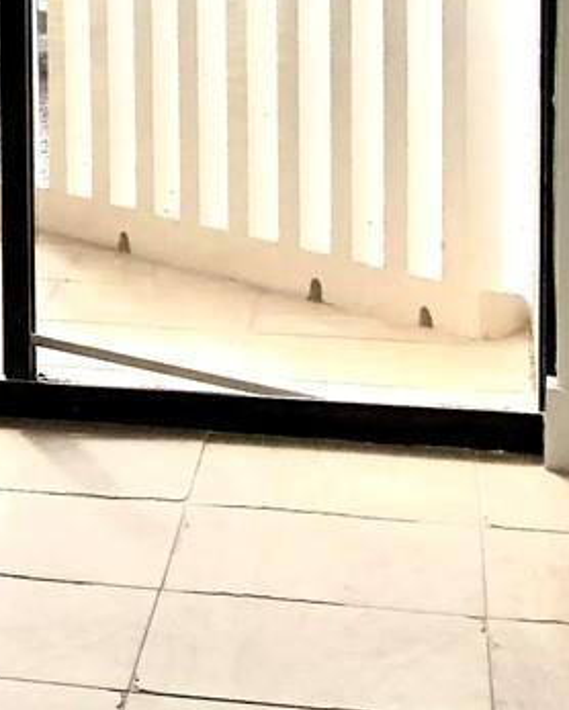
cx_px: -524
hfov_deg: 11.2
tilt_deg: -4.0
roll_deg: +1.6
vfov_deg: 14.8
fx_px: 2650
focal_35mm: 126
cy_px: -106
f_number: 1.8
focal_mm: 3.99
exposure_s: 1/631
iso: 20
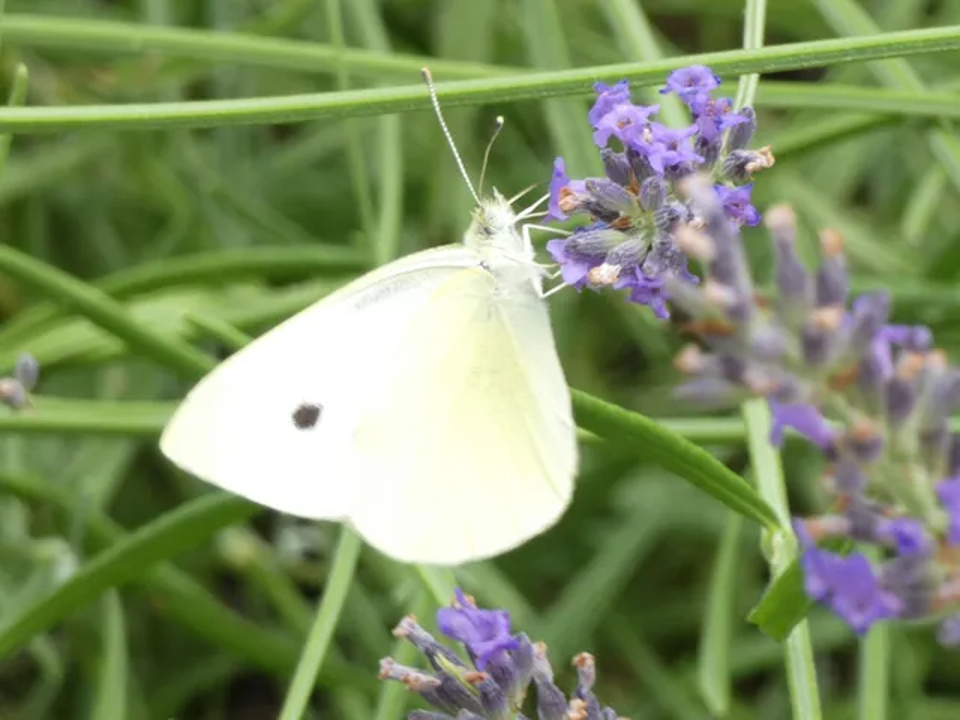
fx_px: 7155
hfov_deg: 7.7
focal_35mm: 258
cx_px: 480
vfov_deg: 5.8
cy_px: 360
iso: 100
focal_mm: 46.2
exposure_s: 1/80
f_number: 5.5
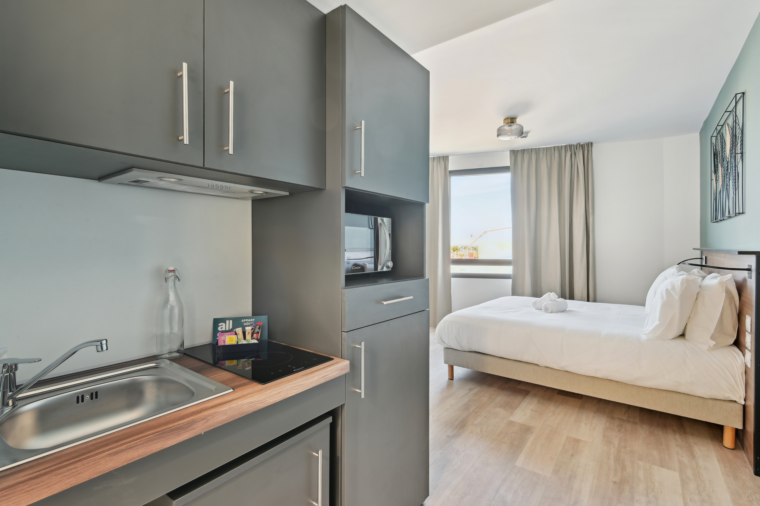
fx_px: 338
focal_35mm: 16
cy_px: 253
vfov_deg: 73.7
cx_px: 380
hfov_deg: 96.8
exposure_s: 1/1.67
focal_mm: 16
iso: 100
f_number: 11
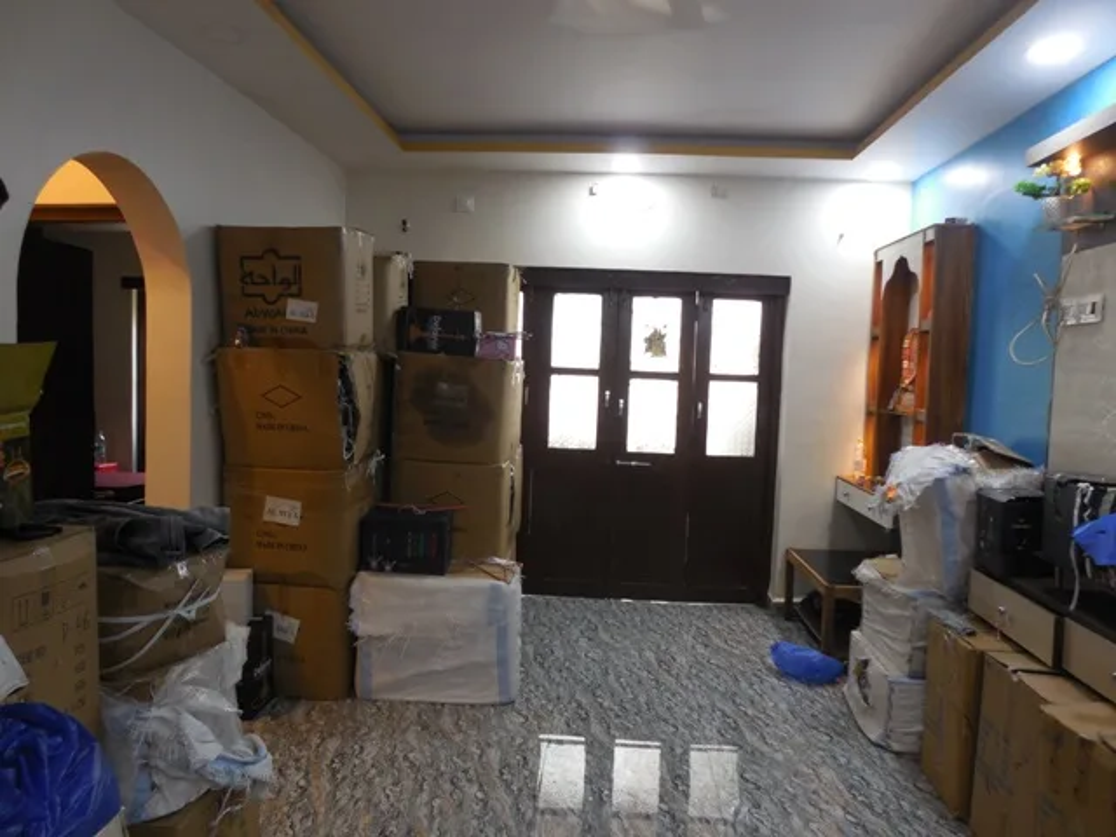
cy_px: 418
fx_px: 838
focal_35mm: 26
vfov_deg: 53.1
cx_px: 558
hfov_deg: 67.3
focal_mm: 4.6
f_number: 3.5
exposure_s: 1/30
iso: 250
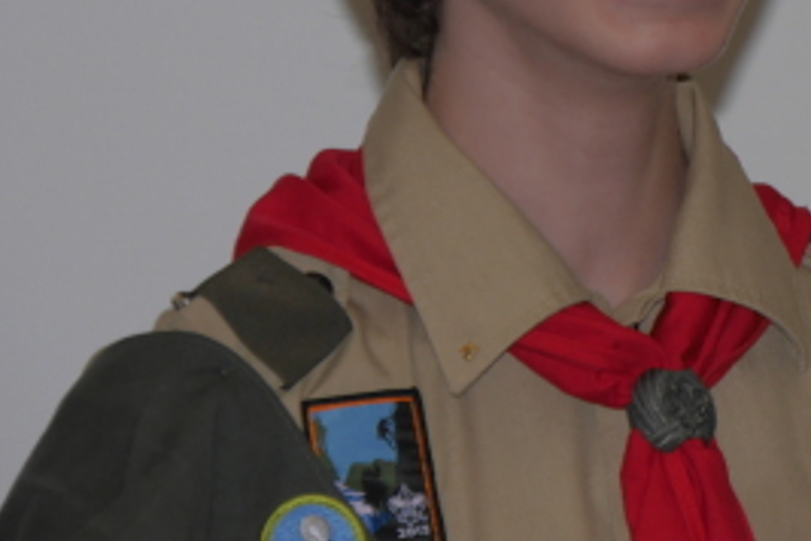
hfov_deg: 4.3
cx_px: 723
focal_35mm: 483
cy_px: 6
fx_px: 10880
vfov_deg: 2.8
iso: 200
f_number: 5.4
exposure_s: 1/125
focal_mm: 97
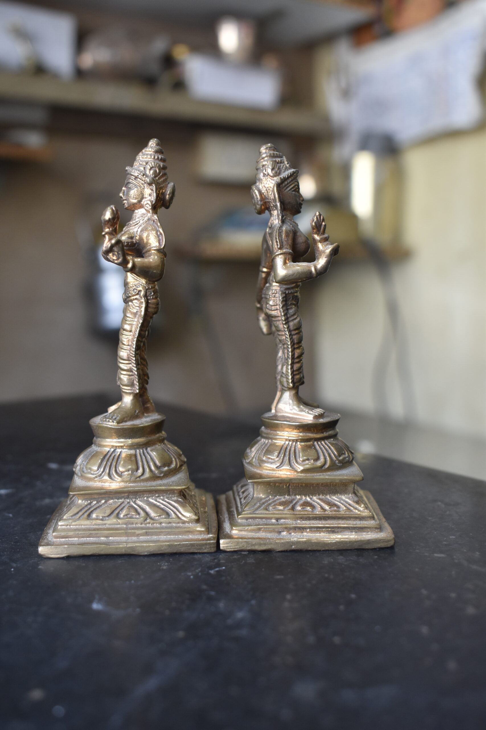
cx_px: 243
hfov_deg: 34.2
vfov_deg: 49.6
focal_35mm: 39
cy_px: 365
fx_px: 790
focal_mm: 26
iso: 800
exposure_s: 1/60
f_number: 5.6
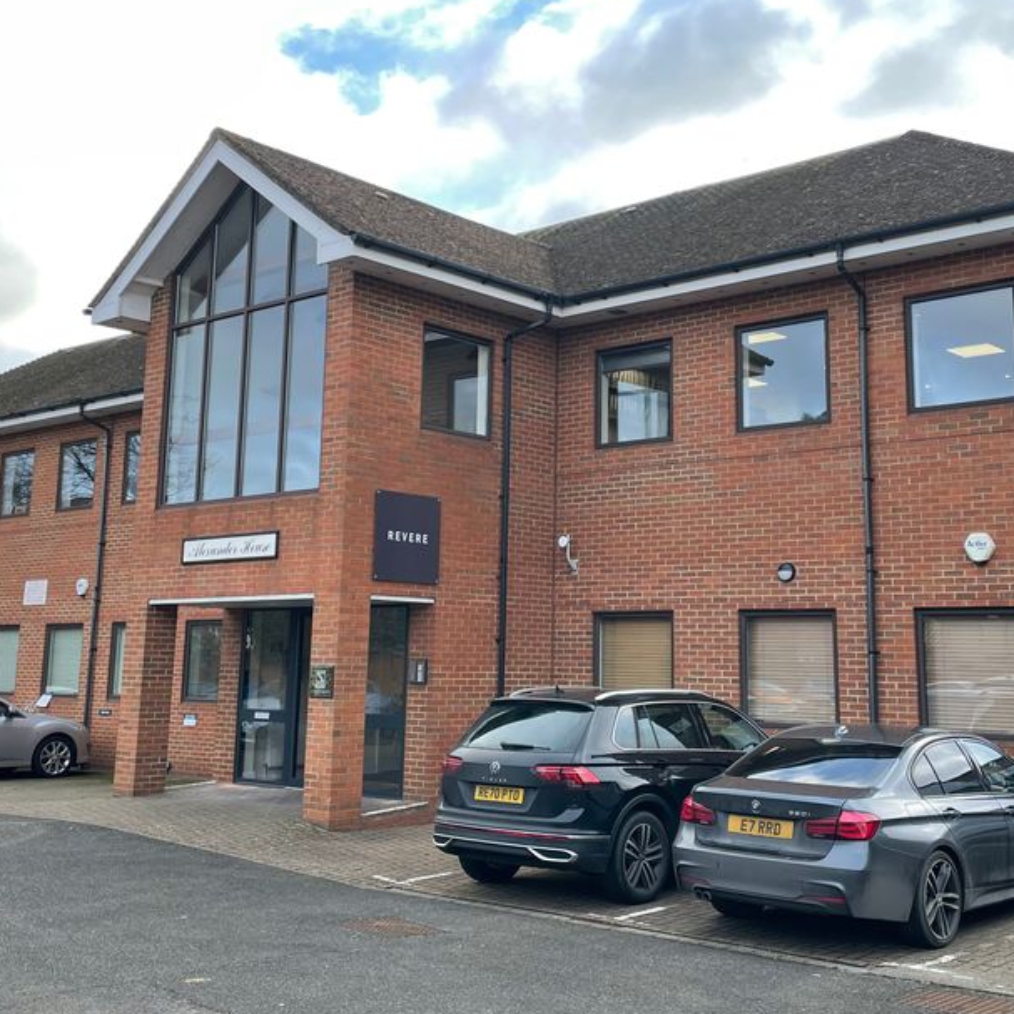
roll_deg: -0.8
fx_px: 1392
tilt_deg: +10.4
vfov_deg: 39.9
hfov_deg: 40.0
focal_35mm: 42
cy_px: 410
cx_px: 543
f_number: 1.6
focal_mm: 4.2
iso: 32
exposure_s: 1/320
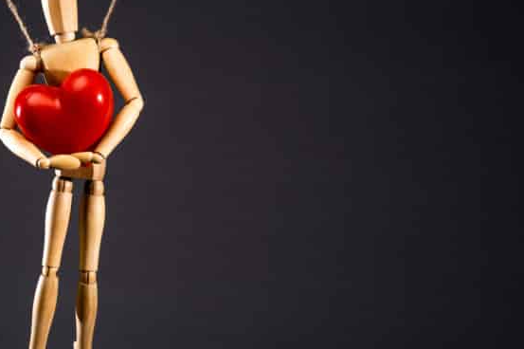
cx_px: 162
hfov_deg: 14.0
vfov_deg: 9.4
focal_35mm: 146
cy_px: 190
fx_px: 2124
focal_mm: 105
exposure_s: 1/200
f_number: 10
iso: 100
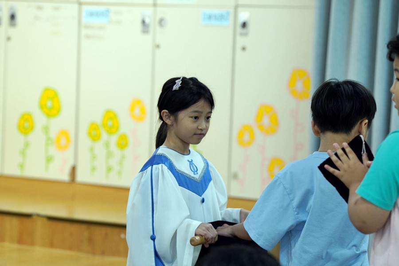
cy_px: 133
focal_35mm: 155
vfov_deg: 8.9
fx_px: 1718
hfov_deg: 13.2
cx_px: 200
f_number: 4
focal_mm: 155
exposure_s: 1/160
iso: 800
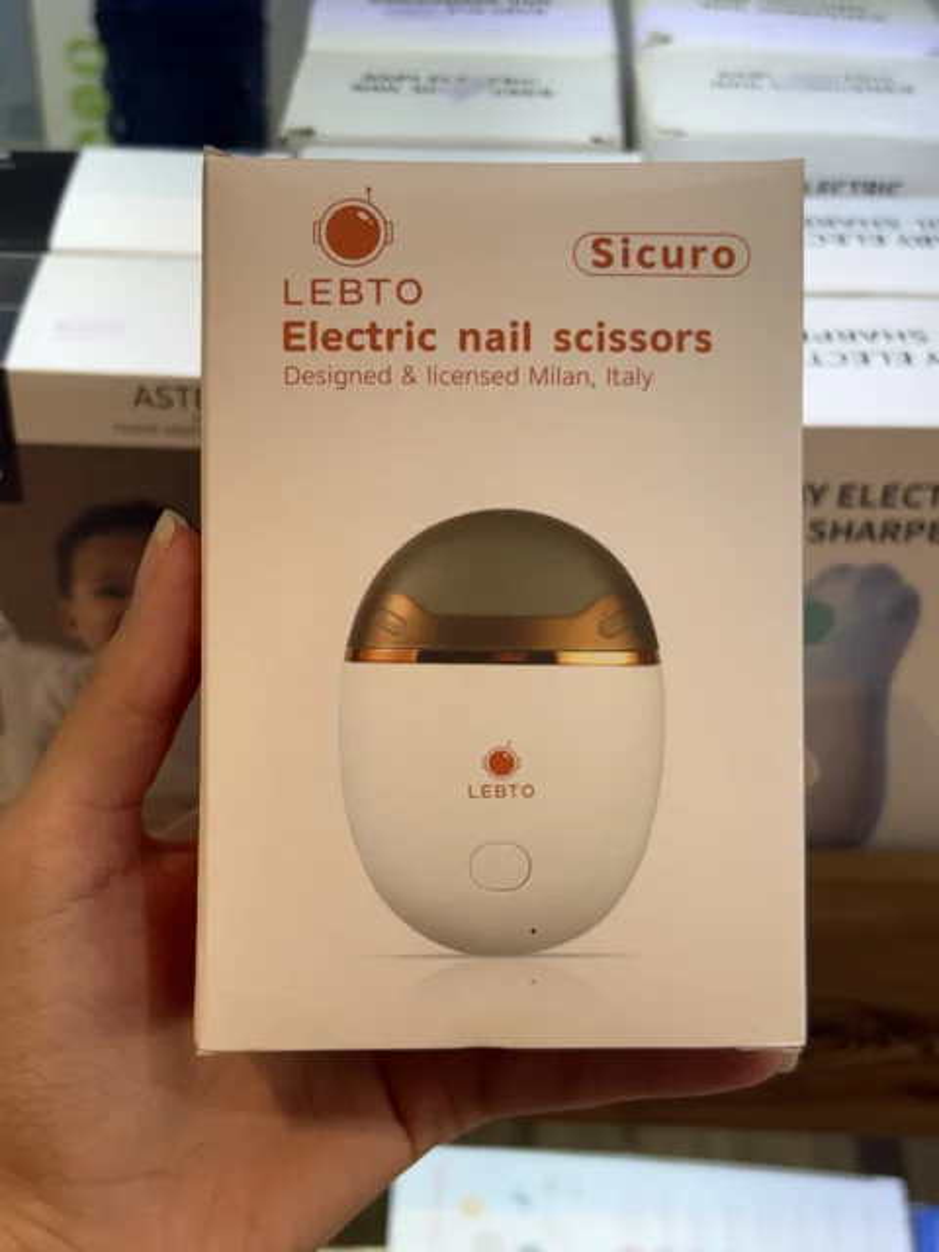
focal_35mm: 52
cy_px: 626
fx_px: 1881
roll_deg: -0.7
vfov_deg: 36.8
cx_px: 470
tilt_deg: -38.9
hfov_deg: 28.0
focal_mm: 5.96
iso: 32
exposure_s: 1/131
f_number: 1.6
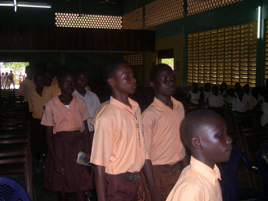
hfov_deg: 49.0
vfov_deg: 37.7
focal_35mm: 38
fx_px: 294
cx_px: 134
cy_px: 100
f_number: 2.8
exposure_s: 1/60
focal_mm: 8
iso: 100
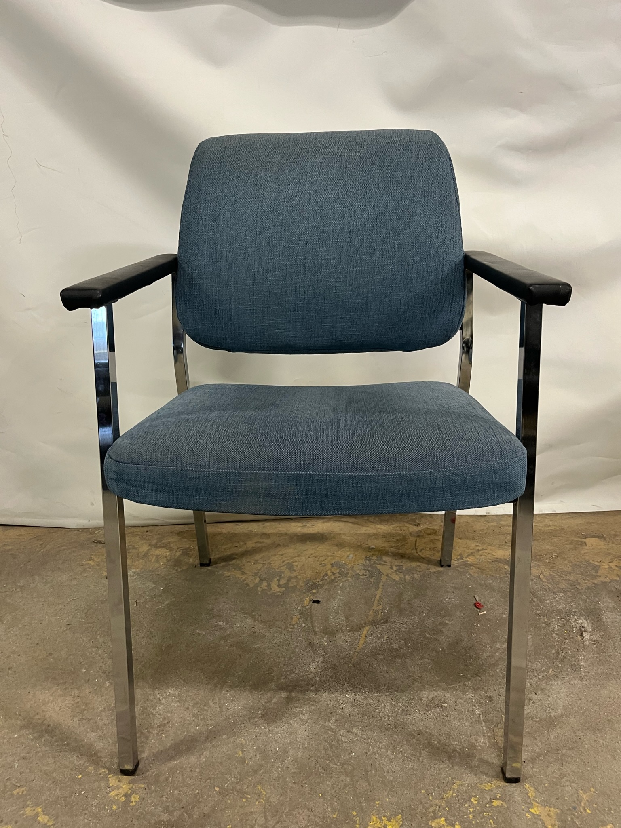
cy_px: 414
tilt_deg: -19.7
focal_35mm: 26
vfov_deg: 67.3
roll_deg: +1.3
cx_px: 310
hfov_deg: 53.0
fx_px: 622
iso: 200
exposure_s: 1/50
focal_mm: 5.1
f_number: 1.6
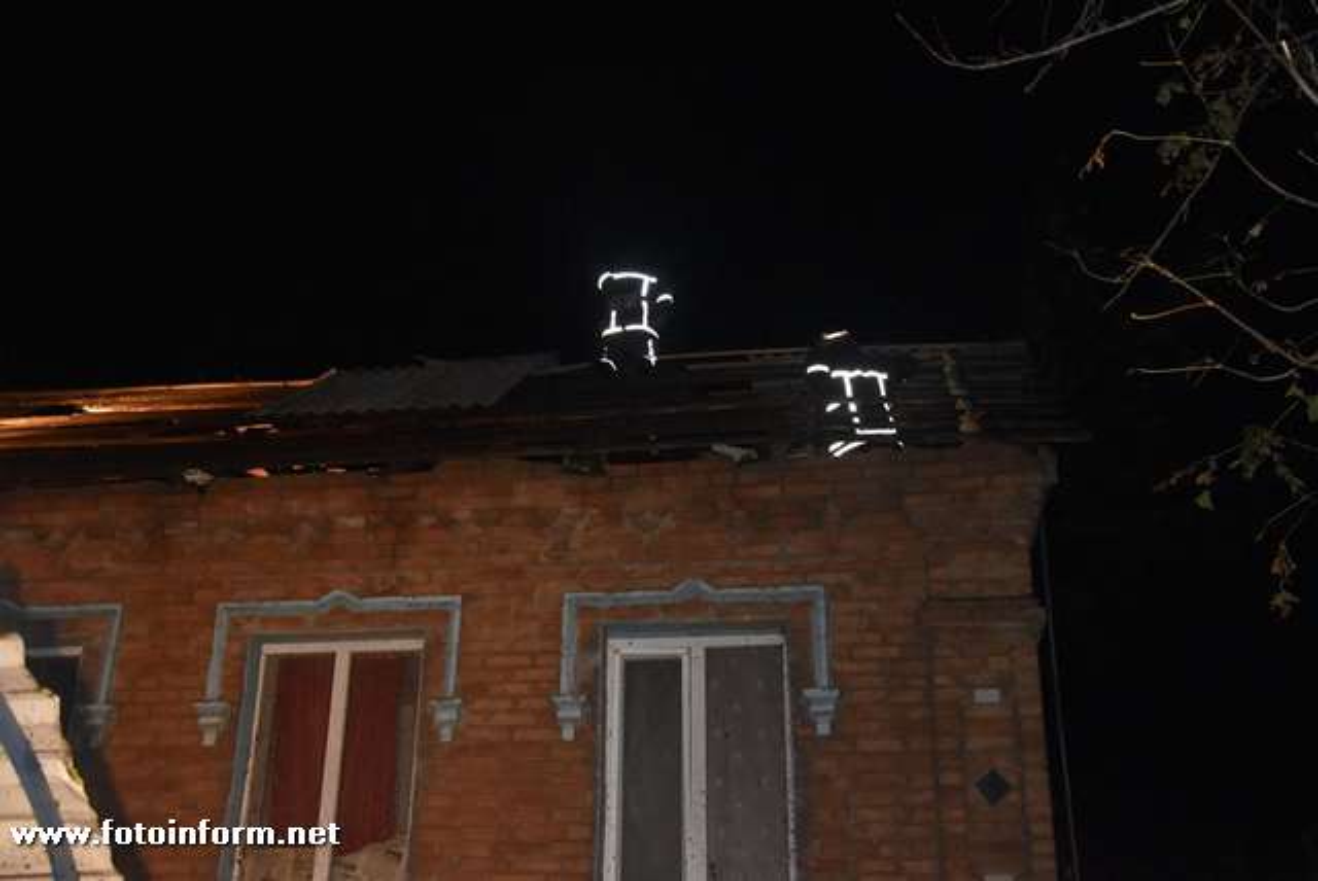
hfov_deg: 51.2
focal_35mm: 38
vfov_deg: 35.6
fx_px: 1374
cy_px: 440
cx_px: 659
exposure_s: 1/60
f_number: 4
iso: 6400
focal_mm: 25
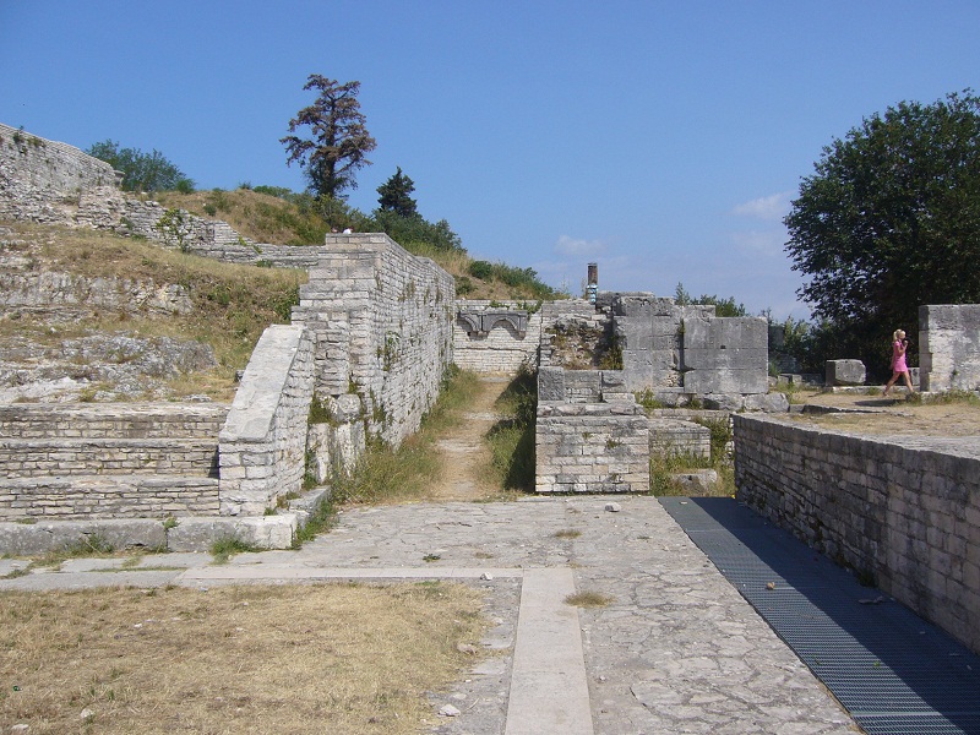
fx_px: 991
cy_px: 368
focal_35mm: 35
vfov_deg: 40.7
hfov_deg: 52.6
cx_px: 490
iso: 80
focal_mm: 5.8
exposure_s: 1/500
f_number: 5.6
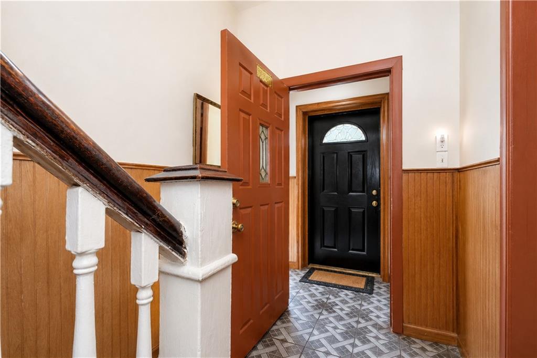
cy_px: 179
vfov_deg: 77.3
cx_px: 268
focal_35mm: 15
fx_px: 224
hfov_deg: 100.4
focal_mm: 10
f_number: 7.1
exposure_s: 1/60
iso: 2000
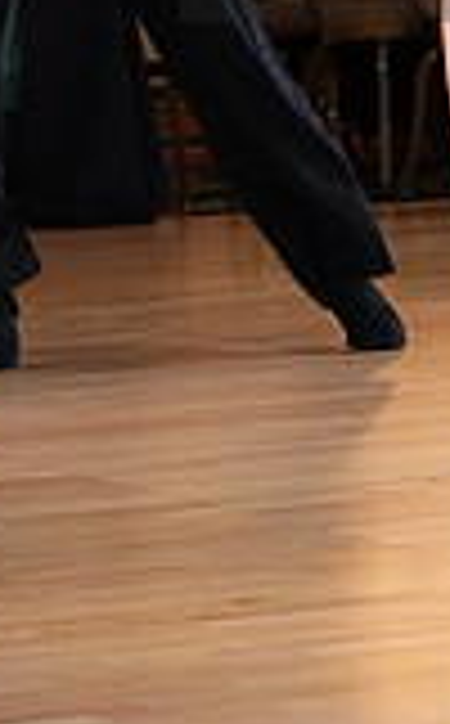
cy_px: -126
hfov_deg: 4.9
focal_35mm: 265
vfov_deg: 7.9
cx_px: 803
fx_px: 5223
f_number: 5.6
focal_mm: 72
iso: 5000
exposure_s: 1/200
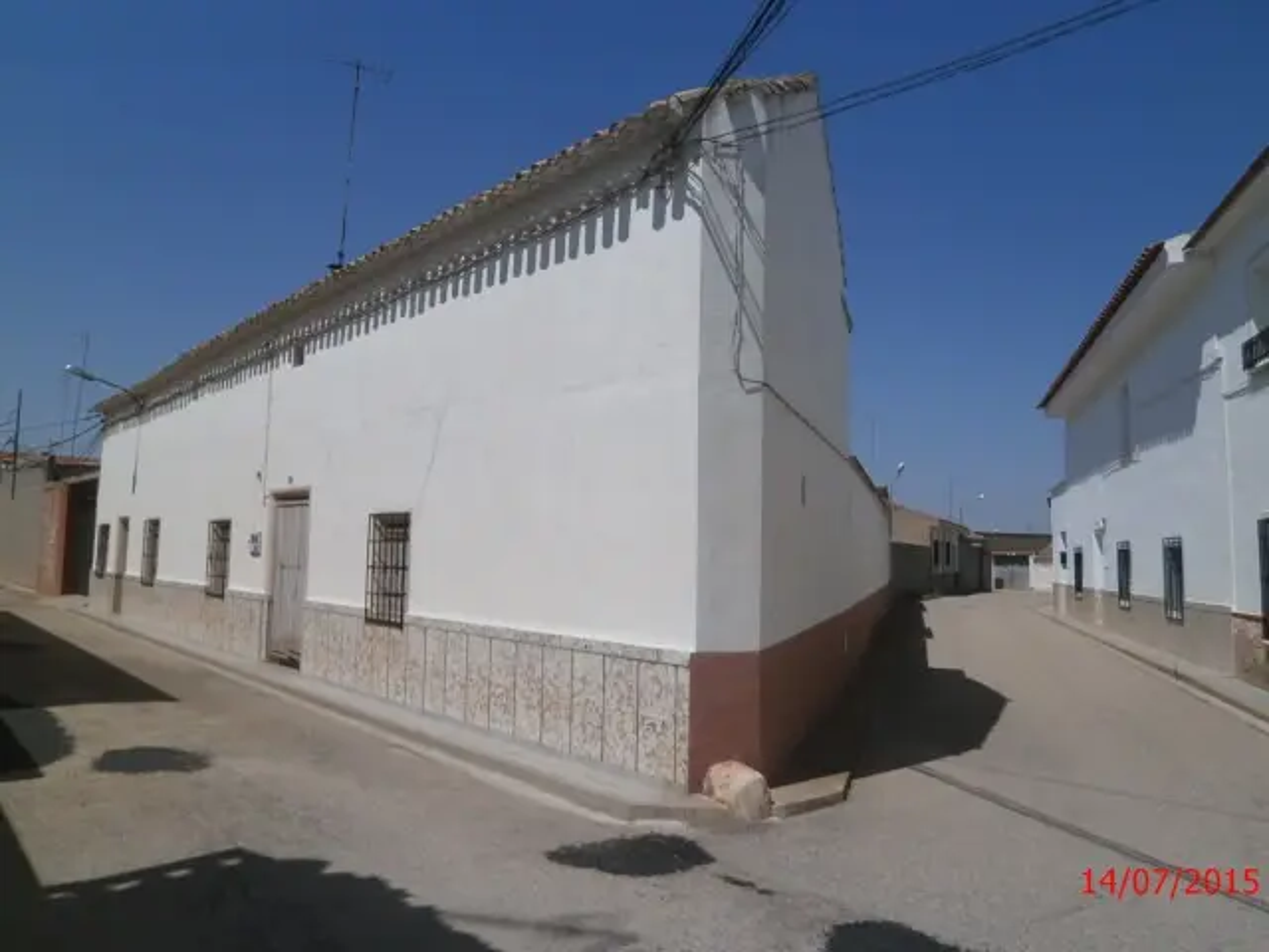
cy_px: 476
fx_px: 953
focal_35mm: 26
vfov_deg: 53.1
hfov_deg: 67.3
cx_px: 634
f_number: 8
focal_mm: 4.7
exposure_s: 1/800
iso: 100
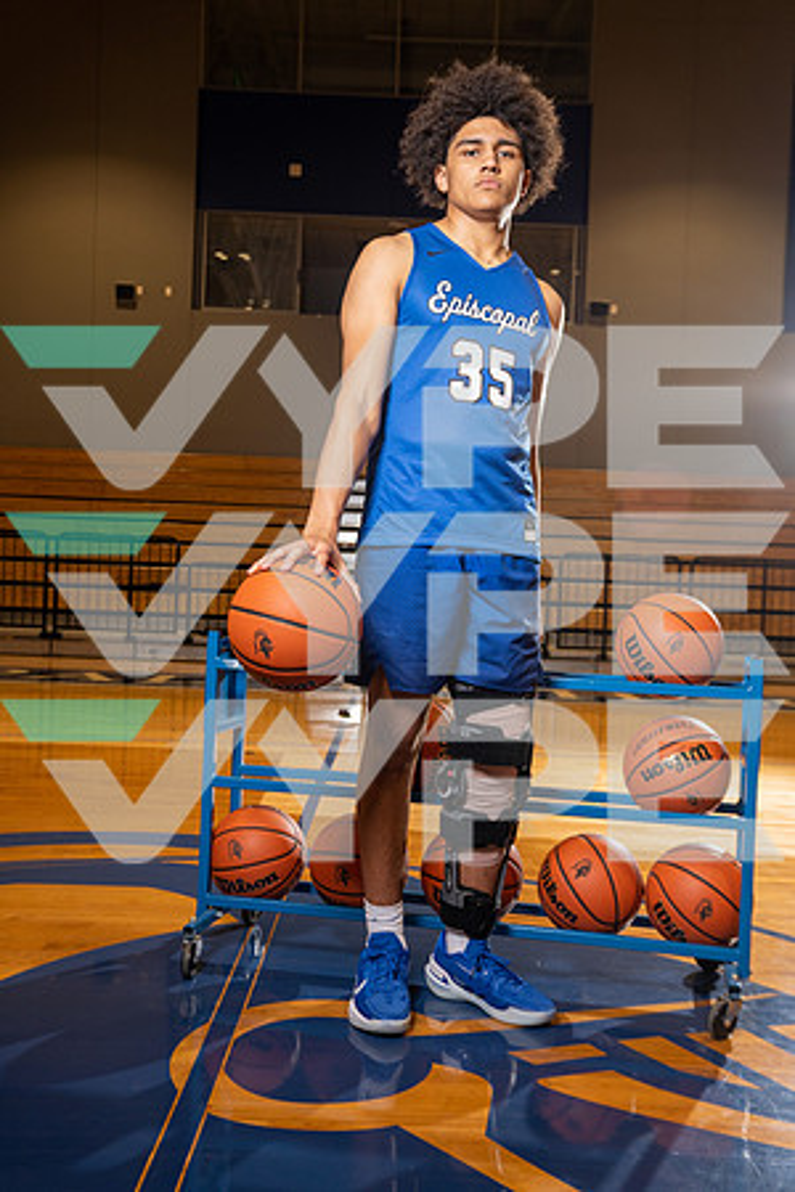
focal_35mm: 36
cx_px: 398
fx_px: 1192
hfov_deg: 36.9
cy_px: 596
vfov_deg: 53.1
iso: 400
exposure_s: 1/250
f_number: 4.5
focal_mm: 36
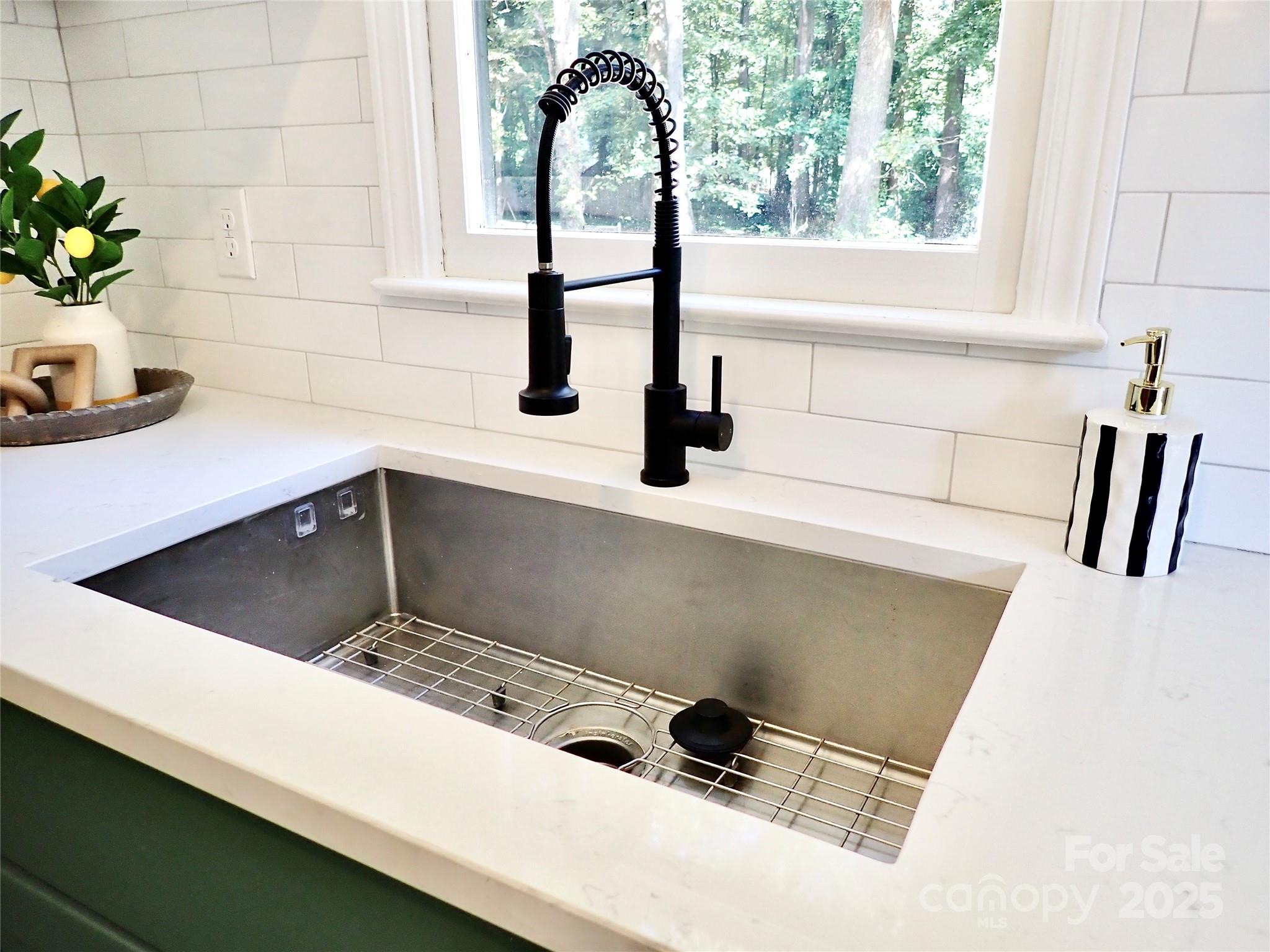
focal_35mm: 25
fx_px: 917
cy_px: 476
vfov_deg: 54.9
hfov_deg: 69.4
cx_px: 635
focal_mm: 4.5
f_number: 2
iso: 200
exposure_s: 1/125
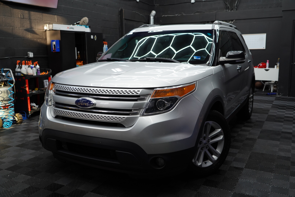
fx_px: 279
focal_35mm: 34
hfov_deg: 55.8
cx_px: 148
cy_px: 98
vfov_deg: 38.9
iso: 1000
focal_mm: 34
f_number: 4
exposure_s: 1/160
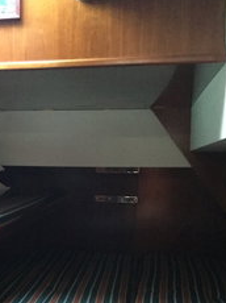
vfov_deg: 34.3
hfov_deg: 26.4
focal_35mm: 54
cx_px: 41
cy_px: 250
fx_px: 471
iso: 500
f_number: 2.4
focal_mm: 3.3
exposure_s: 1/17
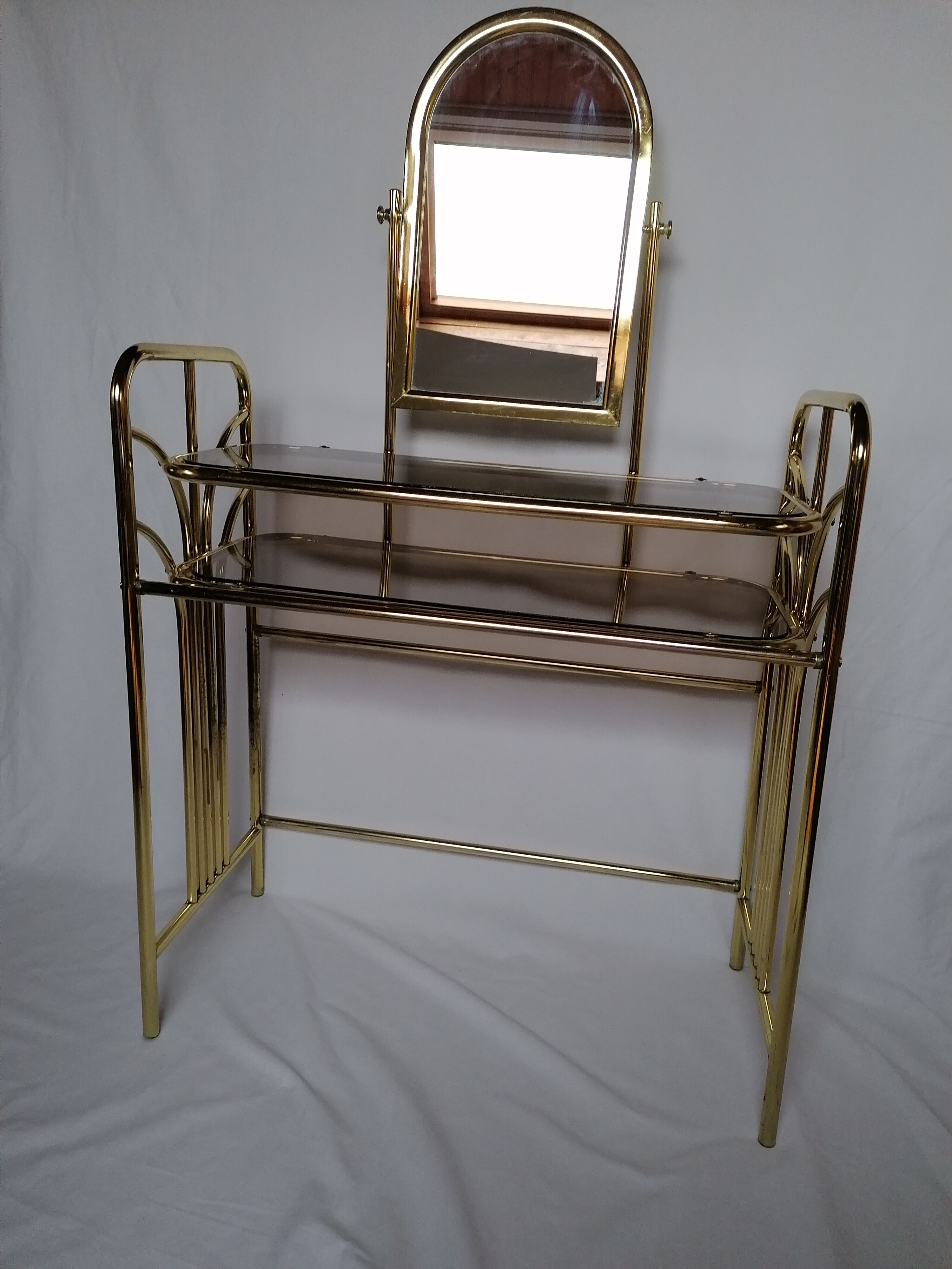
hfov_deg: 51.4
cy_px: 634
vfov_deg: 65.3
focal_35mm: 27
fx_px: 990
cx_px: 476
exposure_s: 1/100
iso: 125
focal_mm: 4.75
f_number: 1.8
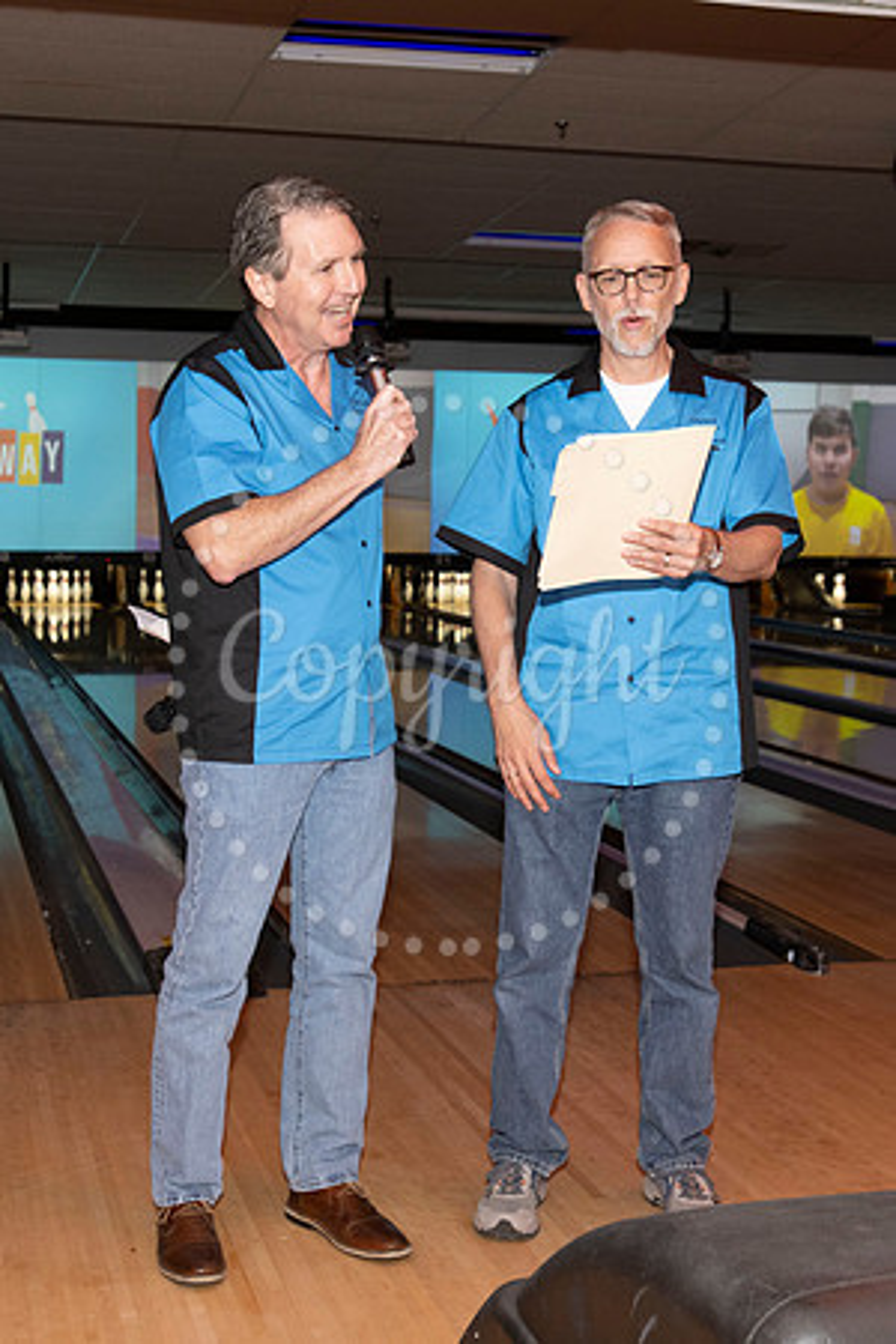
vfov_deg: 37.9
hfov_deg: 25.7
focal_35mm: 53
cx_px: 418
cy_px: 672
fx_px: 1960
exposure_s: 1/80
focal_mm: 35
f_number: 5.6
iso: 1000
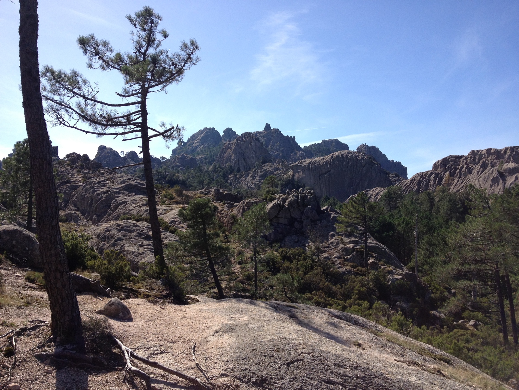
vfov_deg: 40.7
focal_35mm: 35
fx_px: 525
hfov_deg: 52.6
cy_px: 195
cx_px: 260
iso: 64
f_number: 2.4
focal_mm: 4.28
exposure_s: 1/1453
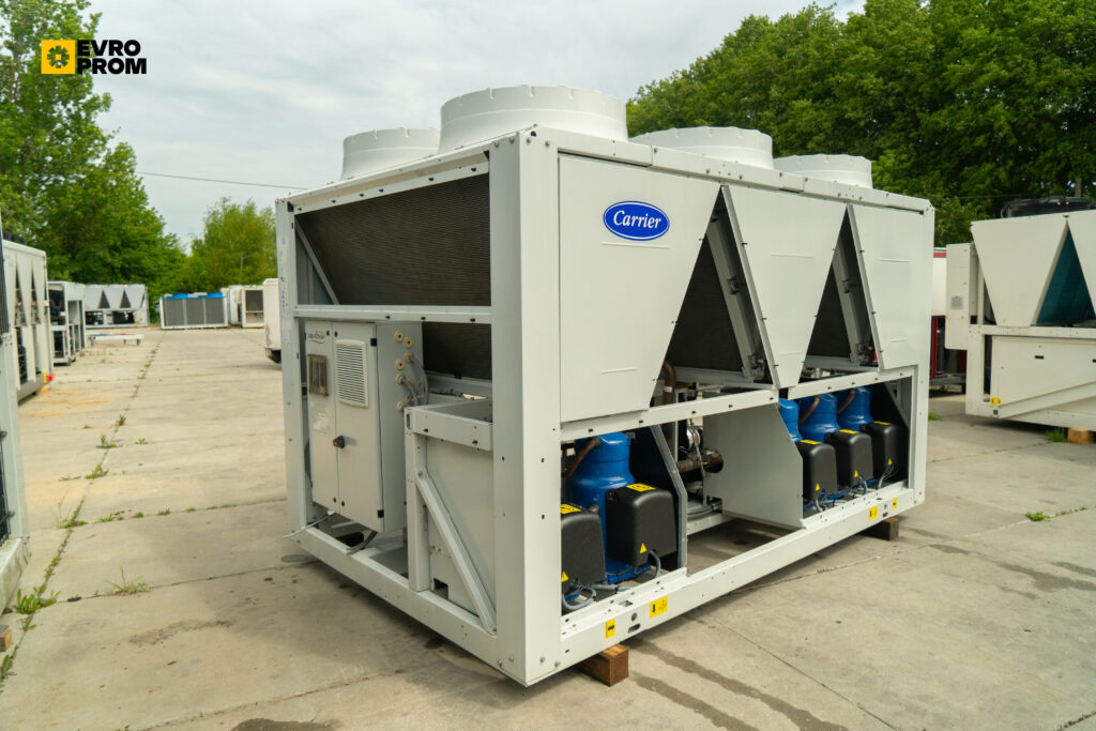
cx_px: 548
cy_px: 366
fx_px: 731
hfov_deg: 73.7
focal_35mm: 24
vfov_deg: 53.1
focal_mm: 24
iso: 640
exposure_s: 1/4000
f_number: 4
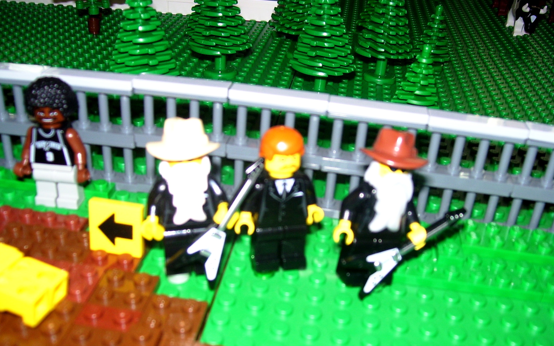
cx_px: 273
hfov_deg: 50.4
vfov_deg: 32.7
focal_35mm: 39
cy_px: 201
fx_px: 589
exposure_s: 1/60
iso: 80
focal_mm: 6
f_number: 2.7
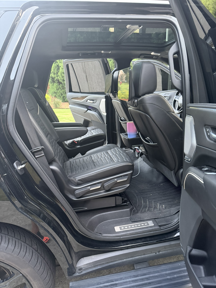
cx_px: 108
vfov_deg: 71.6
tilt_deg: -15.8
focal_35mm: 24
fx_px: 200
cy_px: 144
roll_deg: +1.4
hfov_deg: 56.8
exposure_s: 1/55
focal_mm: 6.76
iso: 800
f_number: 1.78
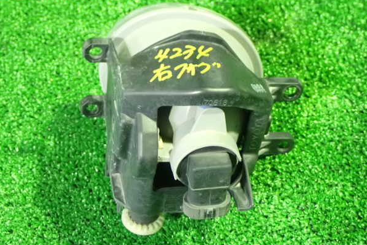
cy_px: 122
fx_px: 663
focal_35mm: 65
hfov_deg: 31.0
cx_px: 184
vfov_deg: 20.9
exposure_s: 1/15
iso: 1600
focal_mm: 11.09
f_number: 3.6
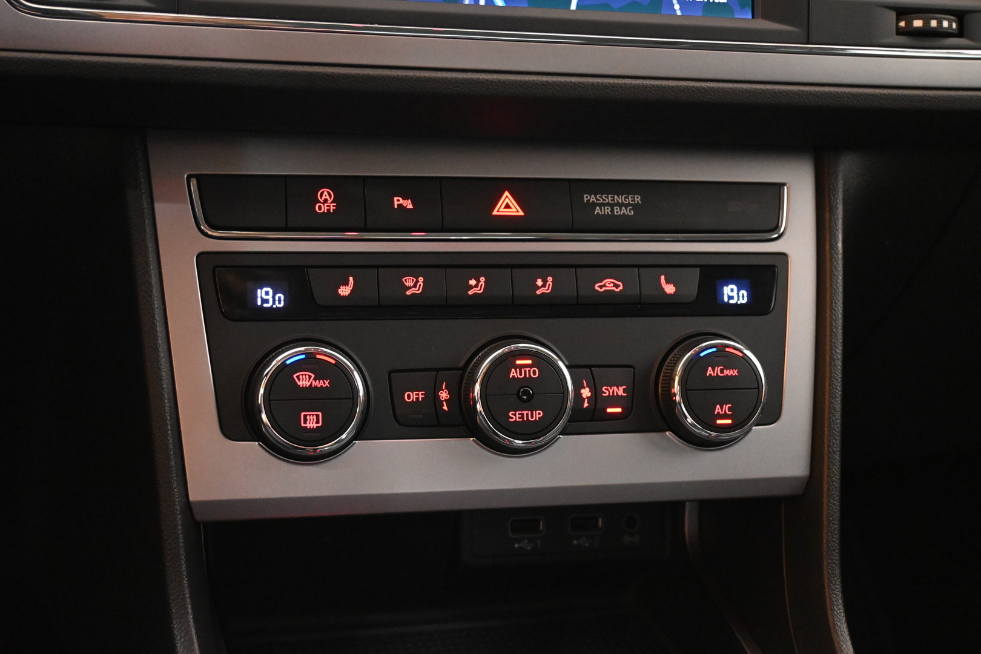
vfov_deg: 30.8
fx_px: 1185
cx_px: 490
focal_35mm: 44
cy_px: 327
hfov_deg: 45.0
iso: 6400
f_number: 4.8
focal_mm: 29
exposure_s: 1/30
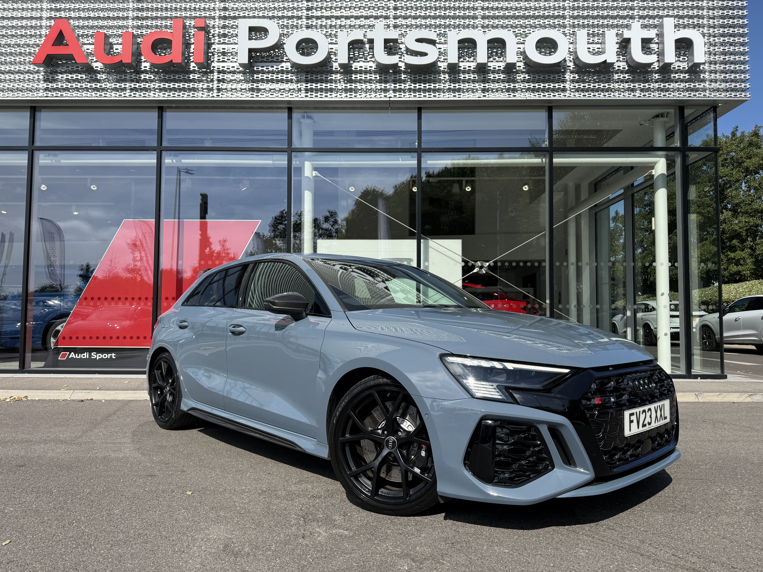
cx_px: 382
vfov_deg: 56.8
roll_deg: +0.1
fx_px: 529
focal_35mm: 24
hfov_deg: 71.6
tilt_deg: +3.2
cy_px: 286
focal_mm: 6.76
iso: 80
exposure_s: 1/4975
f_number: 1.78
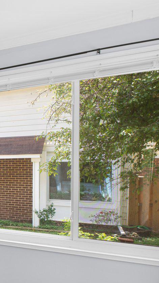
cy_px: 173
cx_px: -184
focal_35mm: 41
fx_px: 307
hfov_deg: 17.3
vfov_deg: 49.0
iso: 125
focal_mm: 16
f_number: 8
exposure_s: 1/8
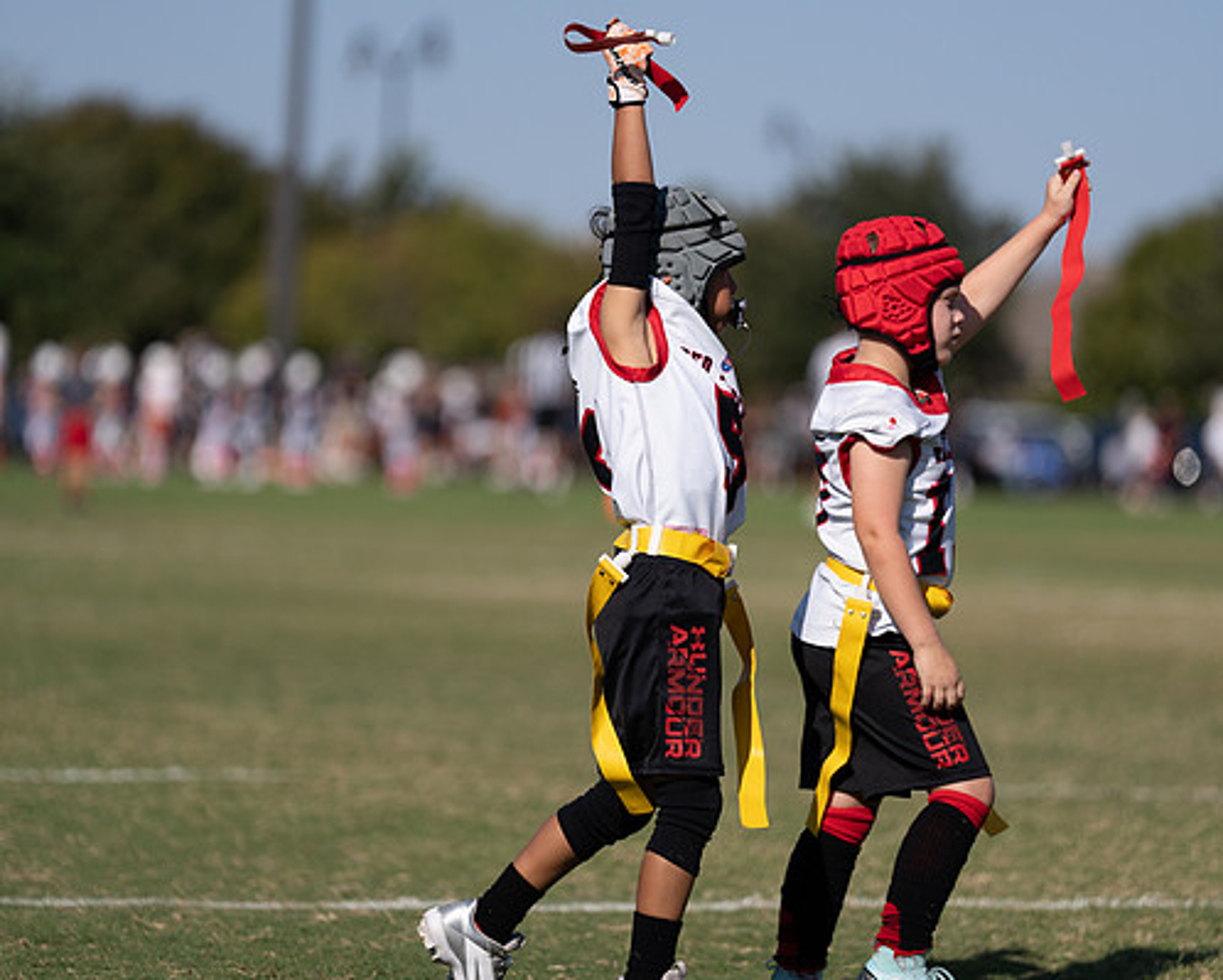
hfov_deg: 9.2
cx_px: 588
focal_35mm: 209
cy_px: 454
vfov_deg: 7.4
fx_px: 7569
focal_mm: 171
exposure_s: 1/3200
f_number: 2.8
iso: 100
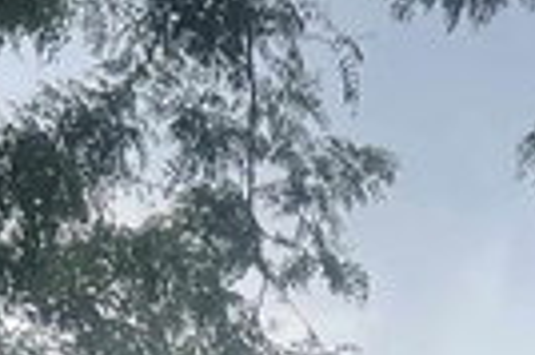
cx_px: 555
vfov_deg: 7.7
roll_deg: +0.6
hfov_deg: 12.5
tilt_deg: +11.2
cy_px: 957
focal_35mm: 162
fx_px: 2405
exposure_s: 1/4630
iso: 50
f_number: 1.5
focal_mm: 5.7
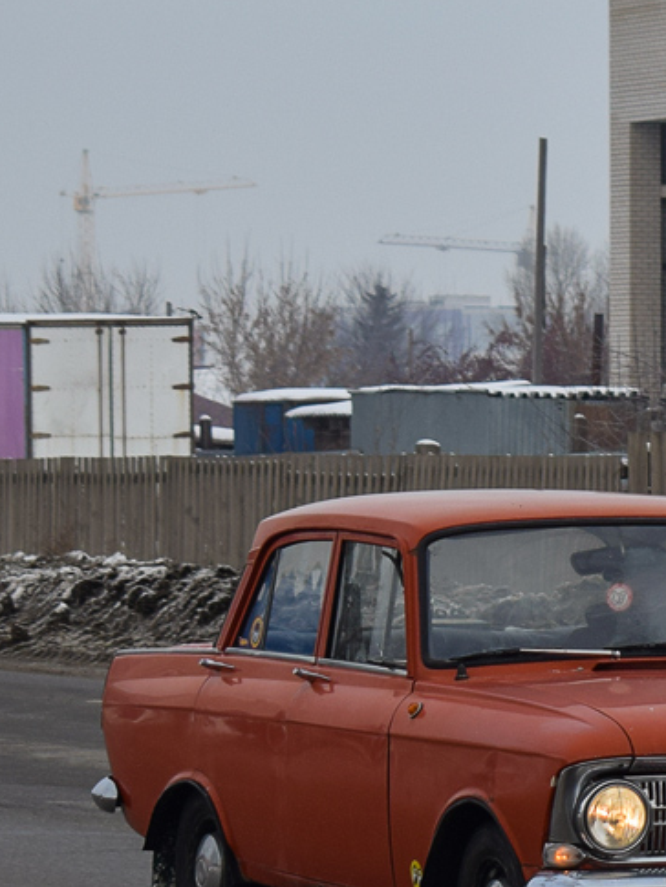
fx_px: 5031
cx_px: 618
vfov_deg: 10.1
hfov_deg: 7.6
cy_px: 518
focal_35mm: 196
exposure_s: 1/640
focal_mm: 55
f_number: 5.6
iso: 200
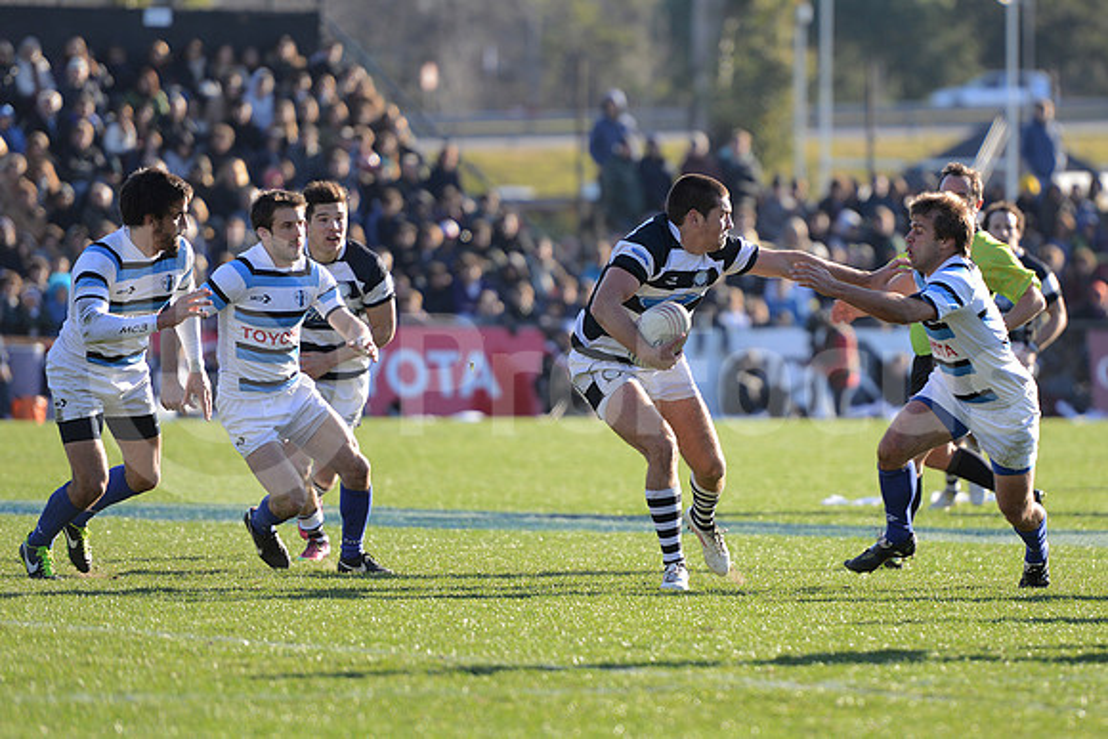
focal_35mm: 195
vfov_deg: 7.0
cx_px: 554
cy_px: 370
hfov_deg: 10.5
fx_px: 6003
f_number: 2.8
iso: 320
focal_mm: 195
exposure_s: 1/800
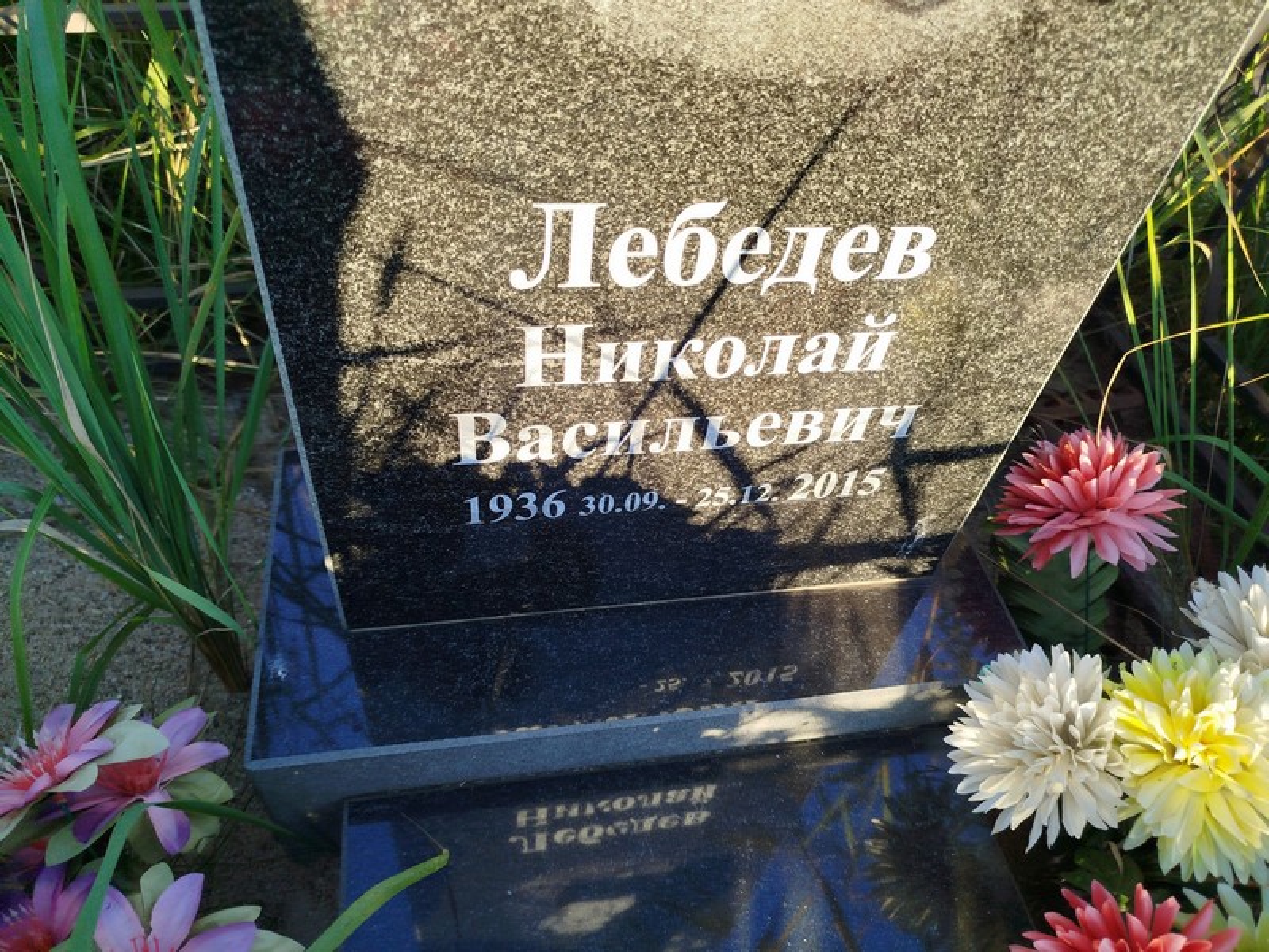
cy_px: 476
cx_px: 634
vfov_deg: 56.8
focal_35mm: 24
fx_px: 880
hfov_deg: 71.6
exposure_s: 1/203
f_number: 1.7
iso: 50
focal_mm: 5.31
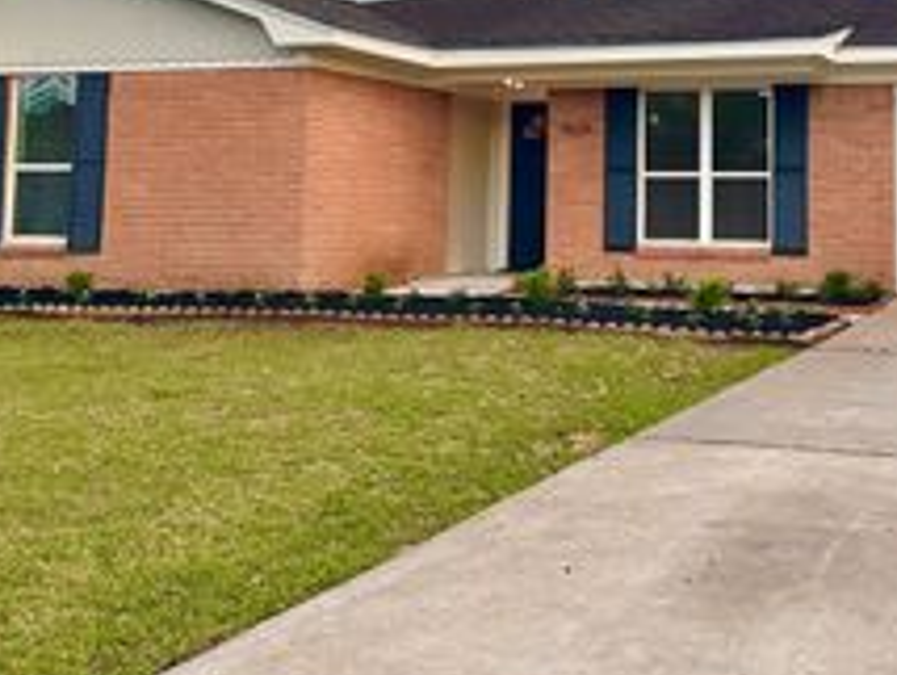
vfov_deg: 25.3
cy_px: 52
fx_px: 1453
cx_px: 666
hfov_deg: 33.7
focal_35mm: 56
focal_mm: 6.86
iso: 80
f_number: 1.78
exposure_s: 1/1050
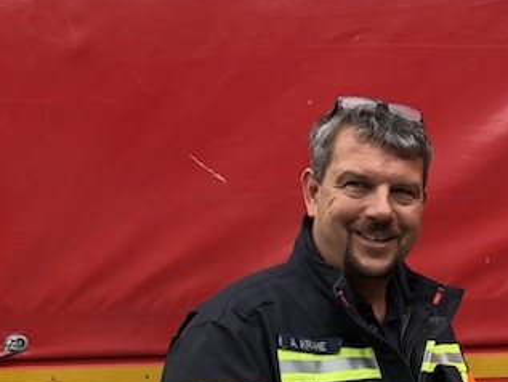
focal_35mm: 68
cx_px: 527
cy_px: 316
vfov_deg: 21.3
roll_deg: +1.0
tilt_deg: +0.9
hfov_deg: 26.7
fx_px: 998
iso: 20
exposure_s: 1/178
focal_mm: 3.99
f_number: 1.8
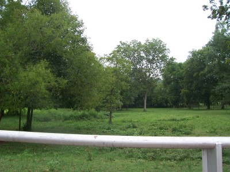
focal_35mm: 34
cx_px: 115
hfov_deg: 54.0
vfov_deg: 41.8
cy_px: 86
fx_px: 226
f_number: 5.6
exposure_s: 1/180
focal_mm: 5.6
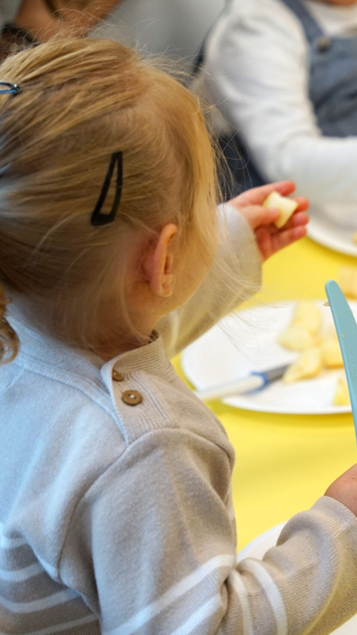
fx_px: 2744
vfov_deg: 13.2
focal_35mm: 163
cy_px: 319
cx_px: 426
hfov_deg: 7.4
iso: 800
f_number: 4.5
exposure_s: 1/160
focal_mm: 103
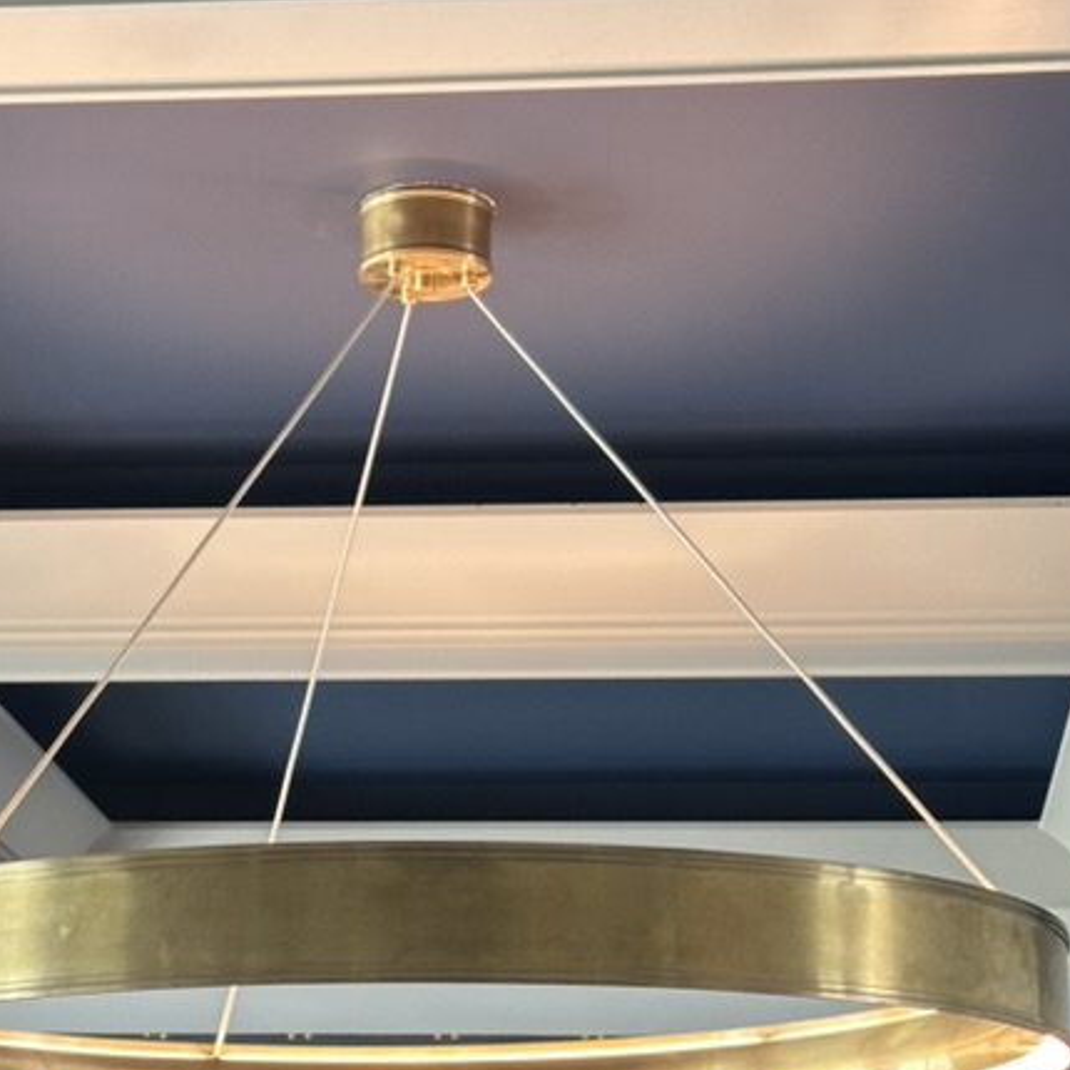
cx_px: 428
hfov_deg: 17.2
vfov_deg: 17.1
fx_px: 3532
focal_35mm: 101
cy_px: 789
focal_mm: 6.86
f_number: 1.78
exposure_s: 1/60
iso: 100
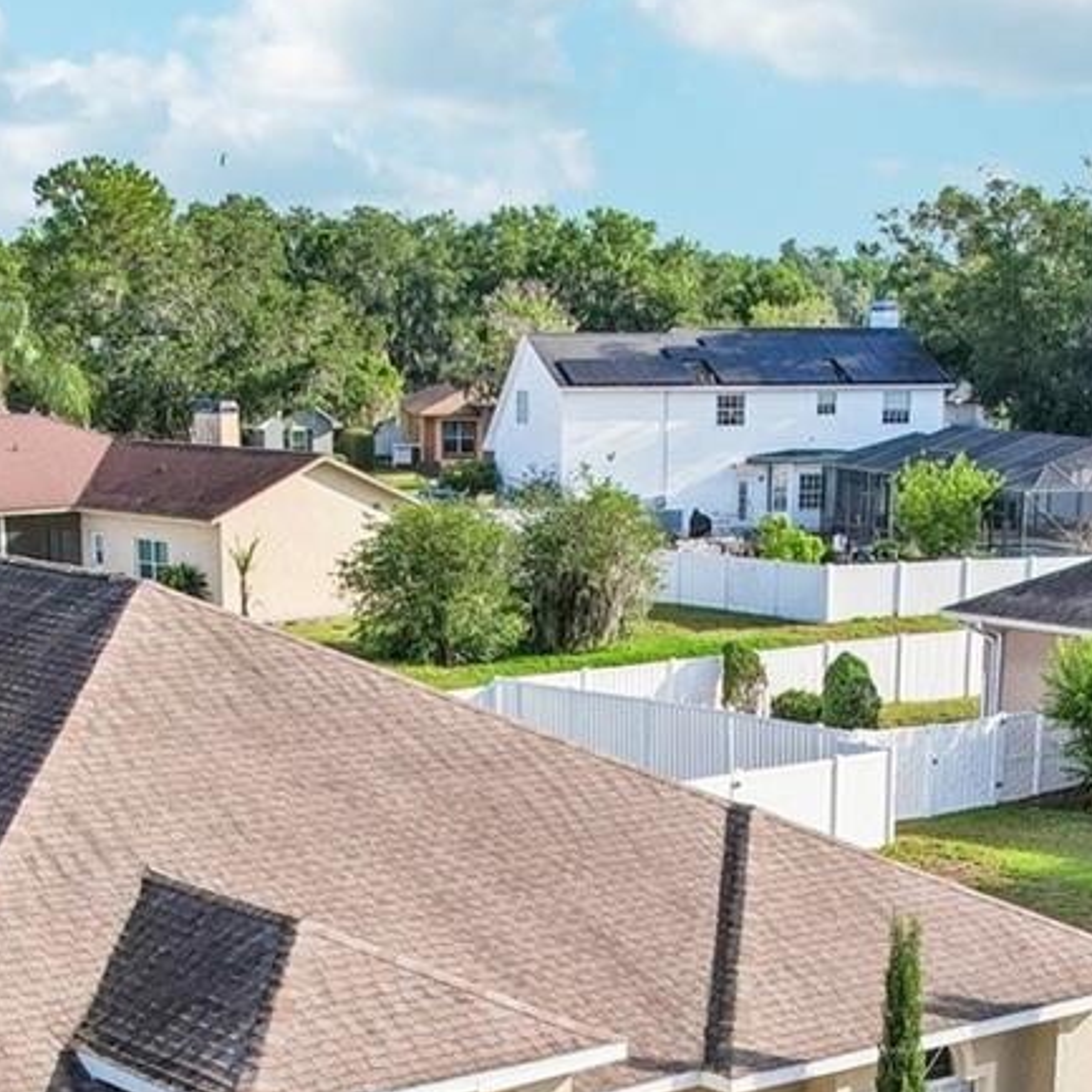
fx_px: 2463
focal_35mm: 69
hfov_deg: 25.0
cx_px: 494
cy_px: 1089
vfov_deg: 23.9
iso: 120
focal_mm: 8.4
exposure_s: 1/1600
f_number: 2.8
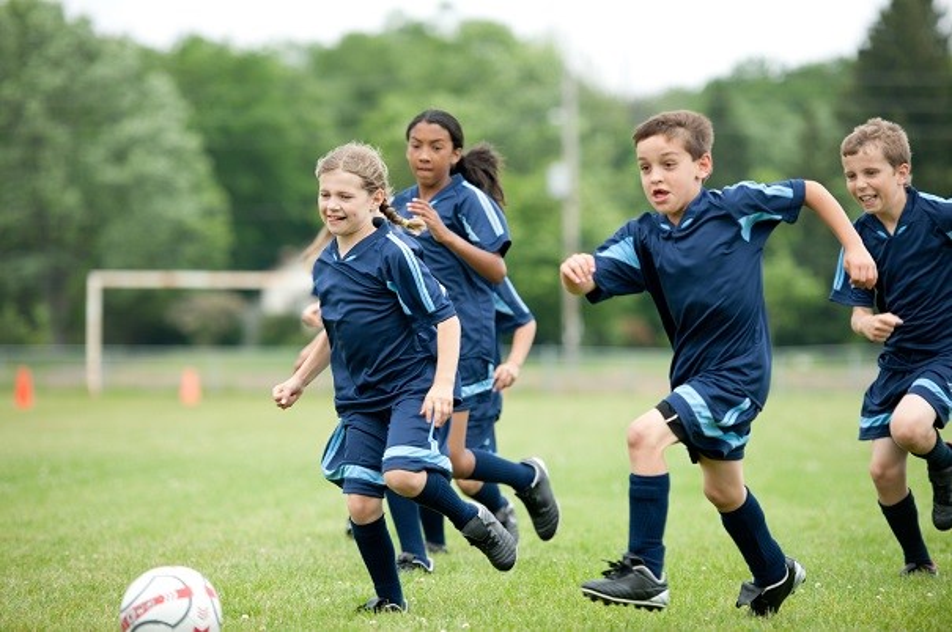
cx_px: 476
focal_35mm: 160
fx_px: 4226
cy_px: 316
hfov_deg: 12.9
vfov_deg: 8.6
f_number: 2.8
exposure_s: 1/800
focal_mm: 160
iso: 100
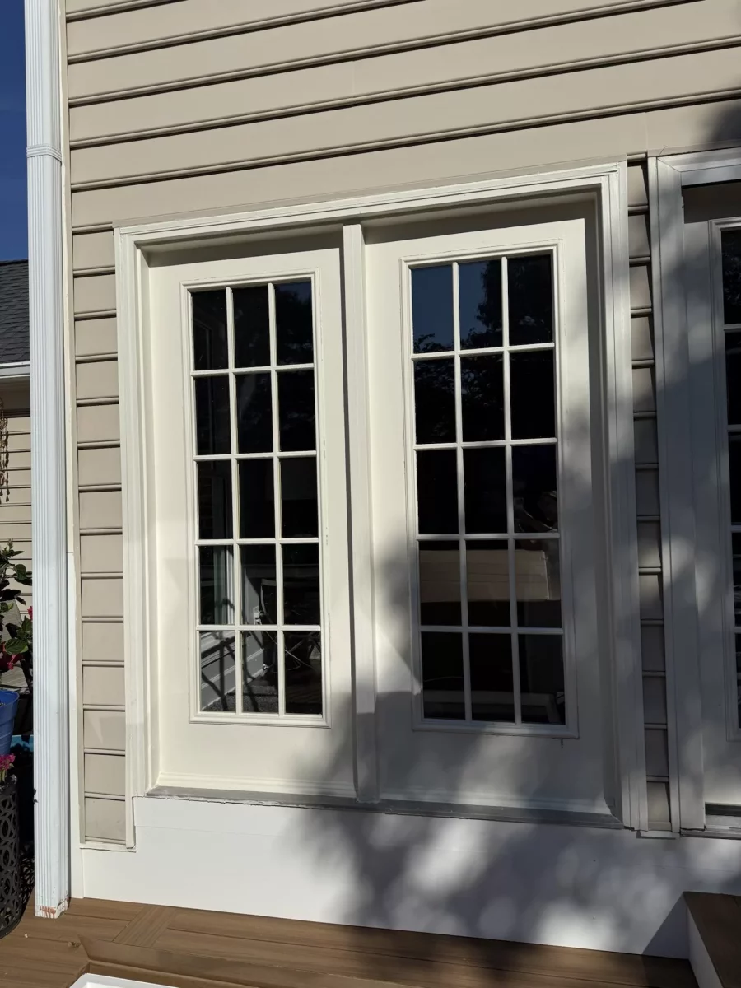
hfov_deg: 56.8
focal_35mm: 24
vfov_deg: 71.6
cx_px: 370
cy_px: 494
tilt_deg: +0.7
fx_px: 685
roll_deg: +1.1
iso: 80
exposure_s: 1/14286
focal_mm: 6.76
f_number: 1.78
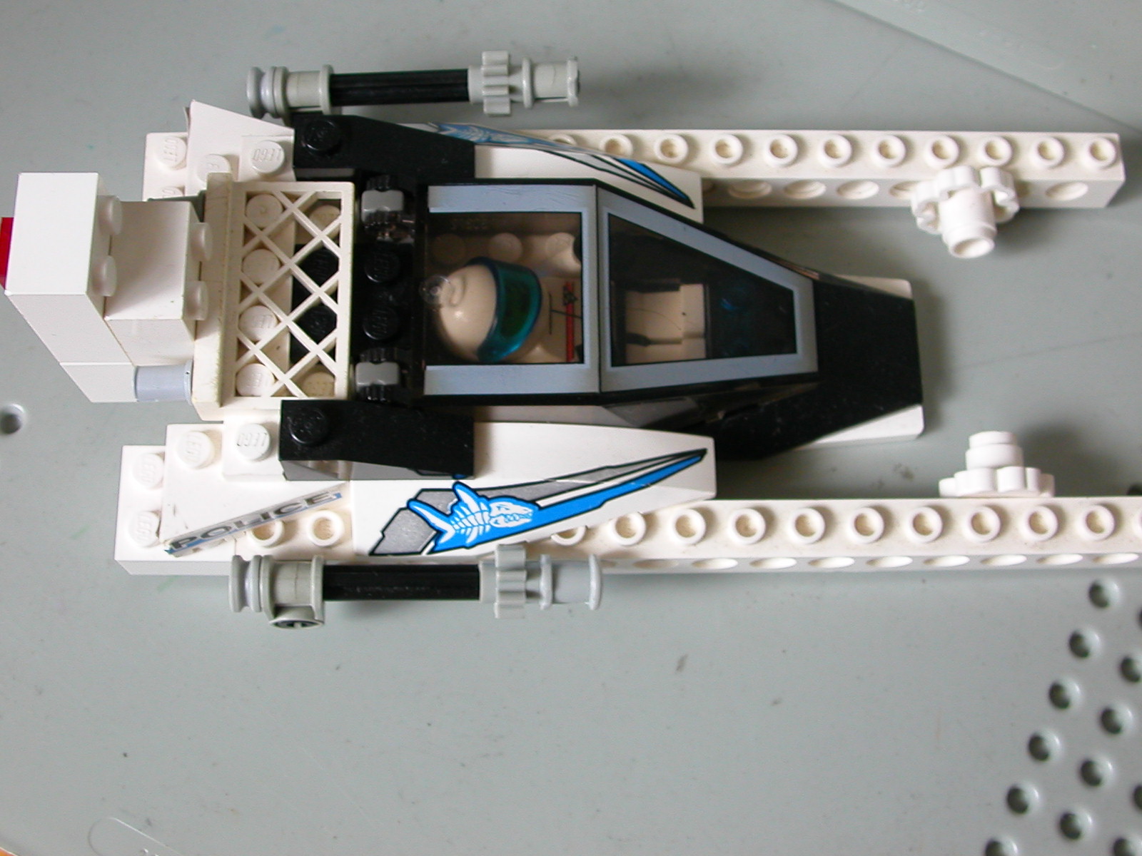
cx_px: 571
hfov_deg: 38.9
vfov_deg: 29.7
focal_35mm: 49
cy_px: 428
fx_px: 1617
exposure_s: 1/41.8
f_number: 3.2
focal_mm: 7.5
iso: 100
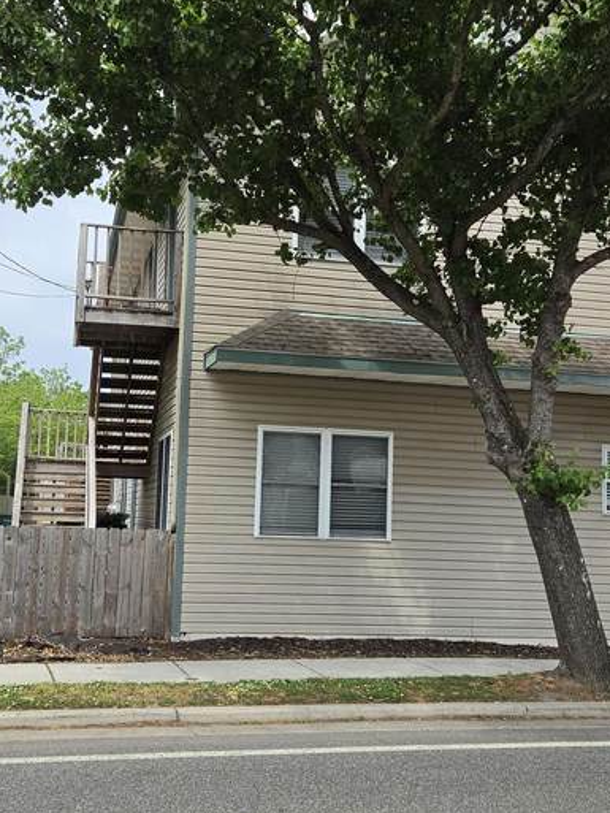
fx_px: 1010
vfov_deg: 43.8
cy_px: 401
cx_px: 277
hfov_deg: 33.6
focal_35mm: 43
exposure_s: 1/4087
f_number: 1.8
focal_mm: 5.4
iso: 80
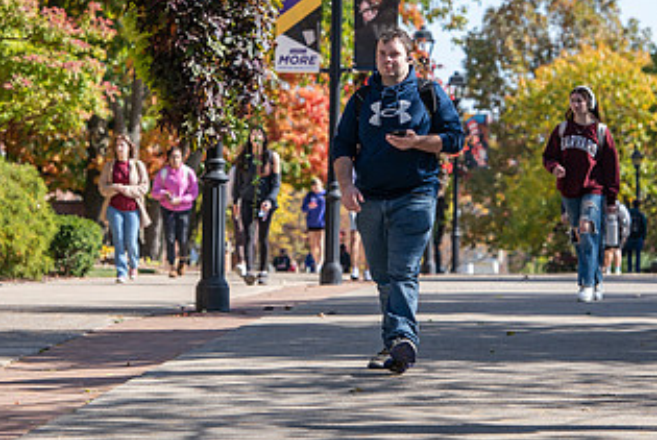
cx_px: 277
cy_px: 74
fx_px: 4368
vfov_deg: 5.8
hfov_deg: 8.6
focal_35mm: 239
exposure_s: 1/500
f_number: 5.6
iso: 160
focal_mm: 130
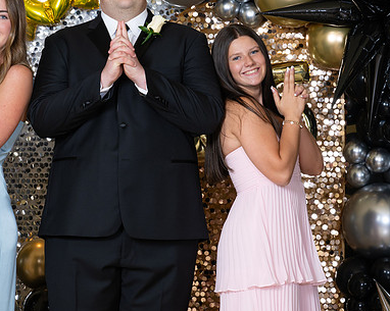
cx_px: 103
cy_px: 116
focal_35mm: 212
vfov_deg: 7.3
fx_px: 2445
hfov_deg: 9.1
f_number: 8
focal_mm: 120
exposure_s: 1/100
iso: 320
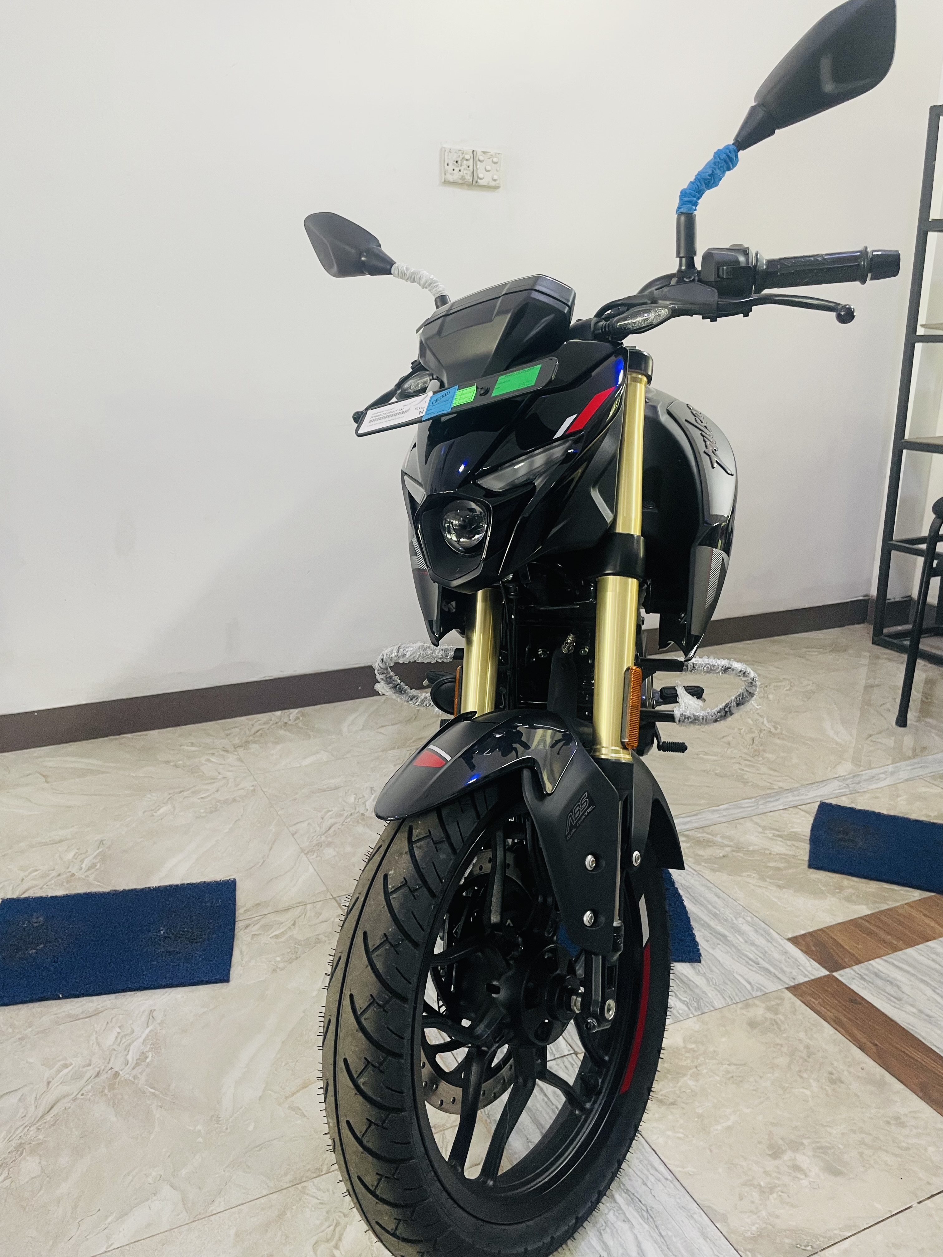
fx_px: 944
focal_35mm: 26
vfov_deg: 67.3
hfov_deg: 53.1
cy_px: 628
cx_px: 472
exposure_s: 1/66
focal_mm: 4.2
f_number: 1.6
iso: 125
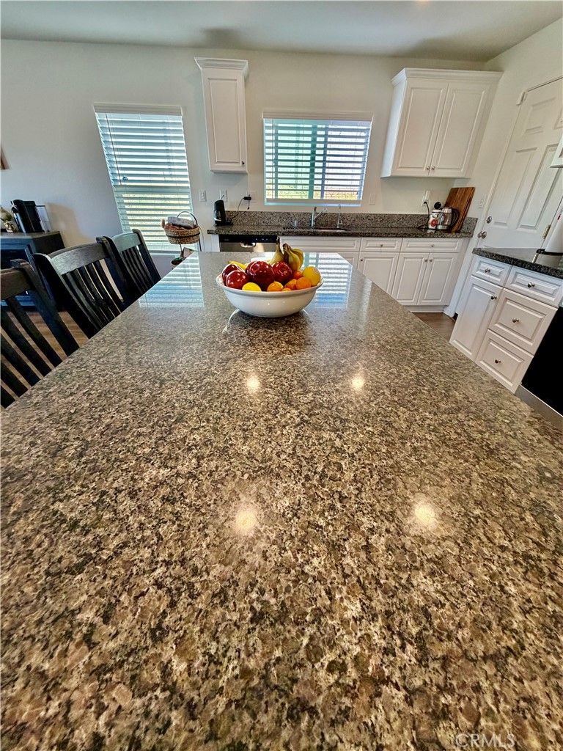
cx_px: 282
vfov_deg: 102.1
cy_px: 376
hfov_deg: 85.7
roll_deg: -0.8
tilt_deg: -30.8
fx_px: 304
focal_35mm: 14
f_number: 2.2
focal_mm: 2.22
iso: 200
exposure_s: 1/60
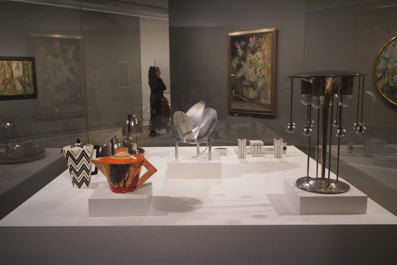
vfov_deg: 43.6
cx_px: 198
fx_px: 331
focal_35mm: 30
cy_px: 132
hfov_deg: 61.9
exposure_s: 1/100
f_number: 6.3
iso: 8000
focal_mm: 30
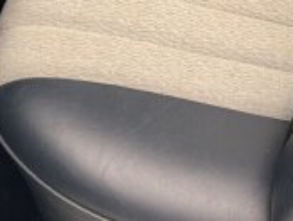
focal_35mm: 94
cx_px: 270
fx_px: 797
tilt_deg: -32.4
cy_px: -95
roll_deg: -4.0
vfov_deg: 14.8
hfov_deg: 20.4
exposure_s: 1/60
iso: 320
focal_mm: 6.76
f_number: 1.78
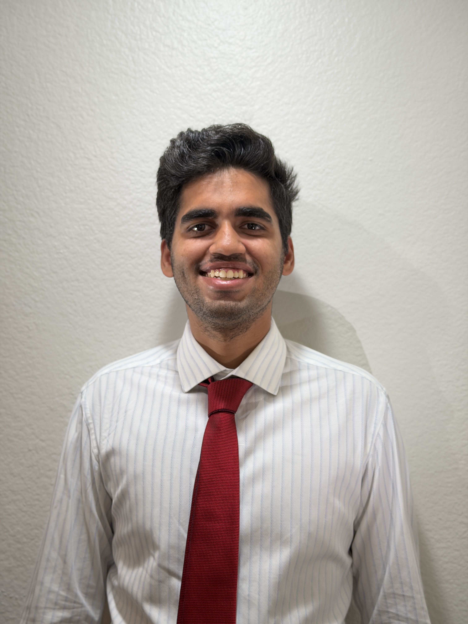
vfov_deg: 39.7
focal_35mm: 48
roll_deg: -0.5
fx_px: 865
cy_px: 312
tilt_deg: +3.9
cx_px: 234
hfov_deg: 30.3
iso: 80
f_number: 1.78
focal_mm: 6.76
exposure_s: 1/60
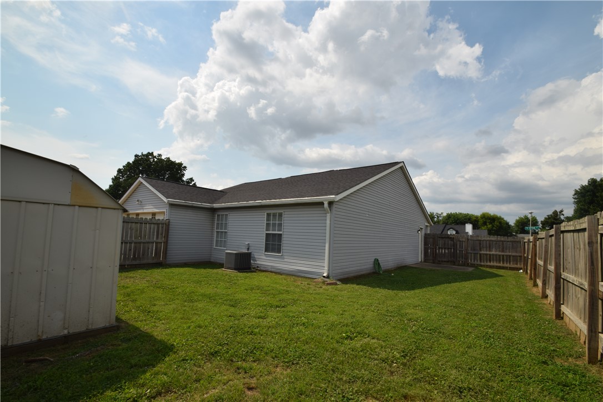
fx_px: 251
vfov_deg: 77.3
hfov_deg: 100.4
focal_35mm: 15
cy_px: 201
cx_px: 302
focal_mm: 10
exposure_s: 1/200
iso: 100
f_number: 13
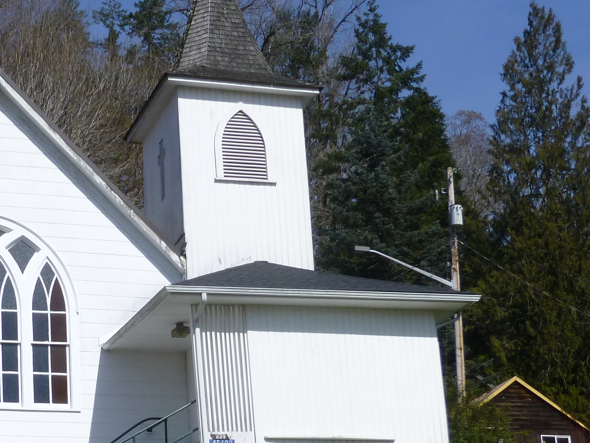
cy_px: 366
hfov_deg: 19.5
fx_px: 1705
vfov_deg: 14.7
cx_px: 150
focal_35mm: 100
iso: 100
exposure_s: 1/1300
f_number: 3.9
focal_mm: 6.9
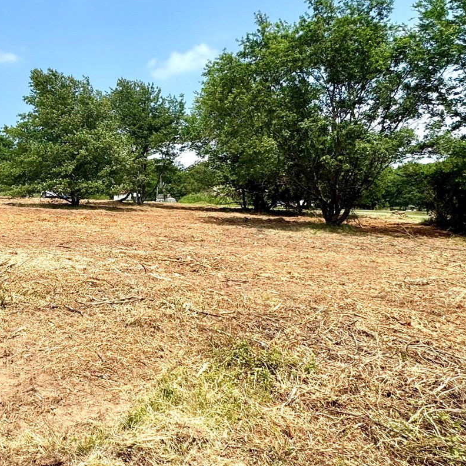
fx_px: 457
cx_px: 30
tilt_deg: -4.3
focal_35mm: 30
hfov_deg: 47.4
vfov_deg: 54.0
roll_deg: +1.4
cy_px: 251
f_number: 2.2
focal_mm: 2.22
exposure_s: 1/2083
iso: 50
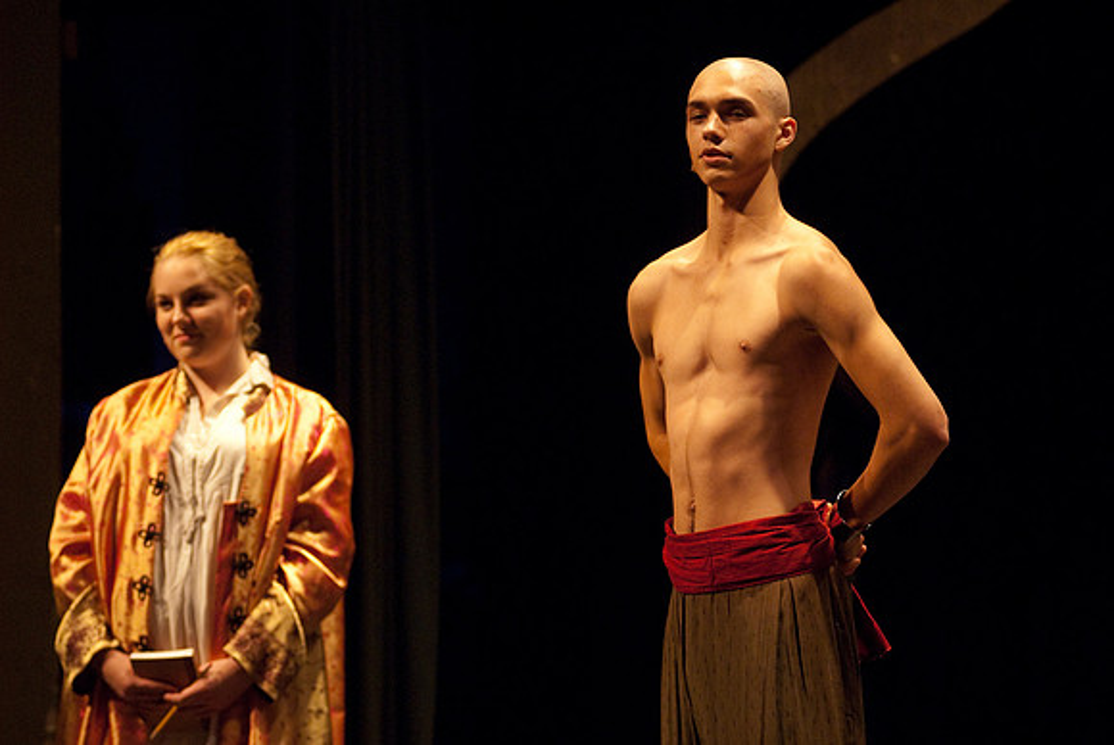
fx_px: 5111
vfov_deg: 8.3
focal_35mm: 165
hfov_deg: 12.4
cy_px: 372
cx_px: 557
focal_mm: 110
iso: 1000
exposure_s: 1/160
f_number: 2.8
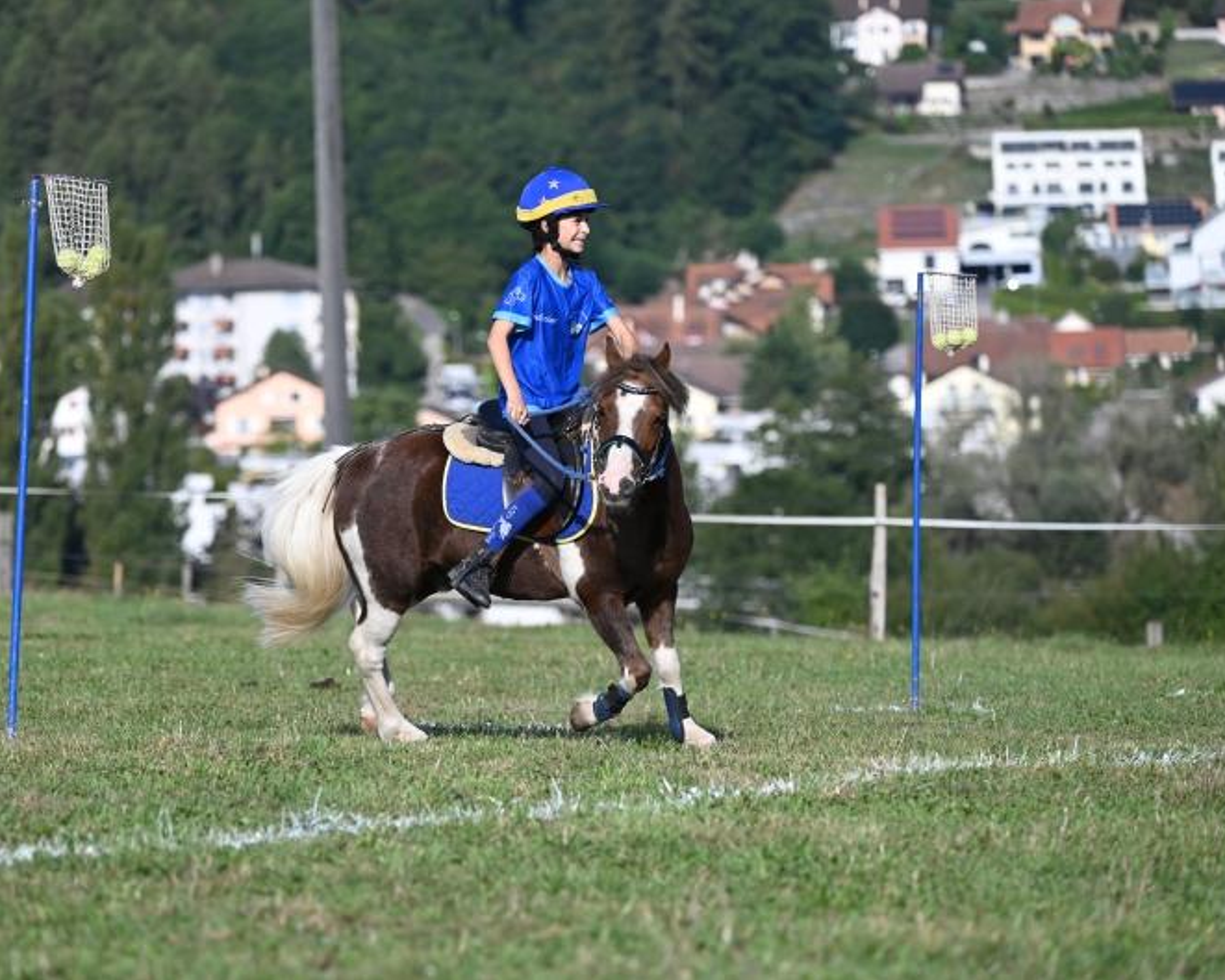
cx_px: 502
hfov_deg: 9.2
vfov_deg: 7.4
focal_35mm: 210
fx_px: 7615
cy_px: 489
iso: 220
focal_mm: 185
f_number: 5
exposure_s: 1/1250
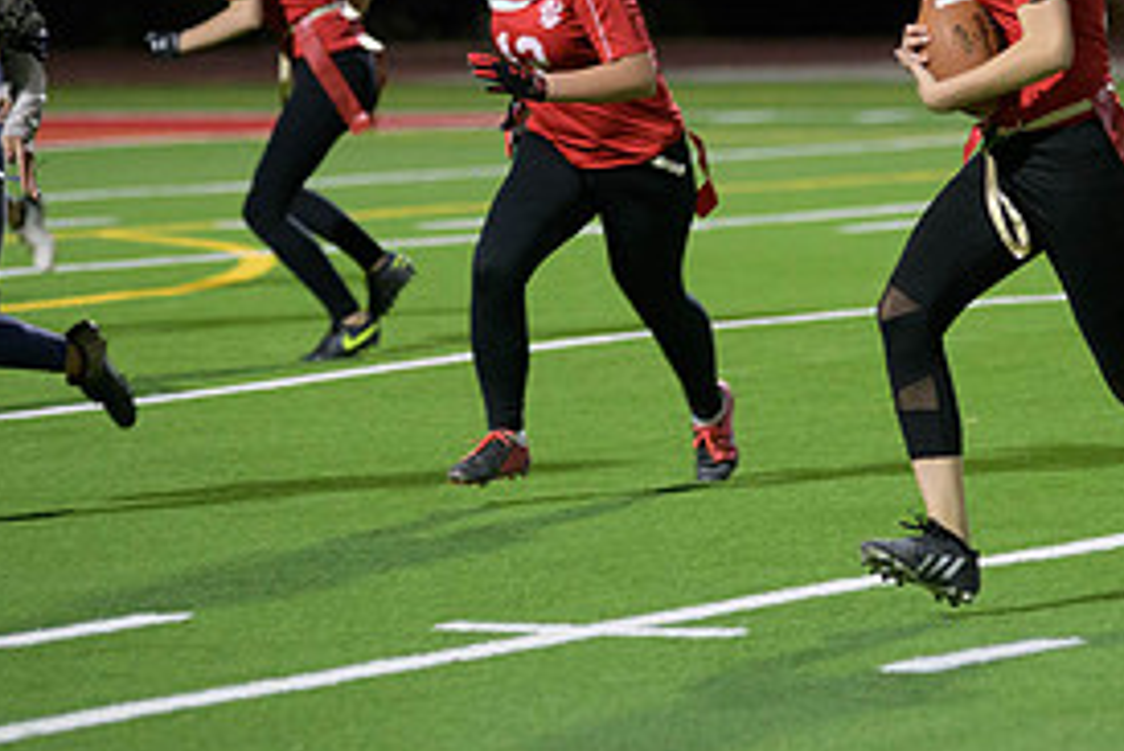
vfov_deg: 4.6
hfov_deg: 6.9
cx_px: 870
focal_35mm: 296
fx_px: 9246
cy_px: 109
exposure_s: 1/640
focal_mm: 140
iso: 3200
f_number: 2.8
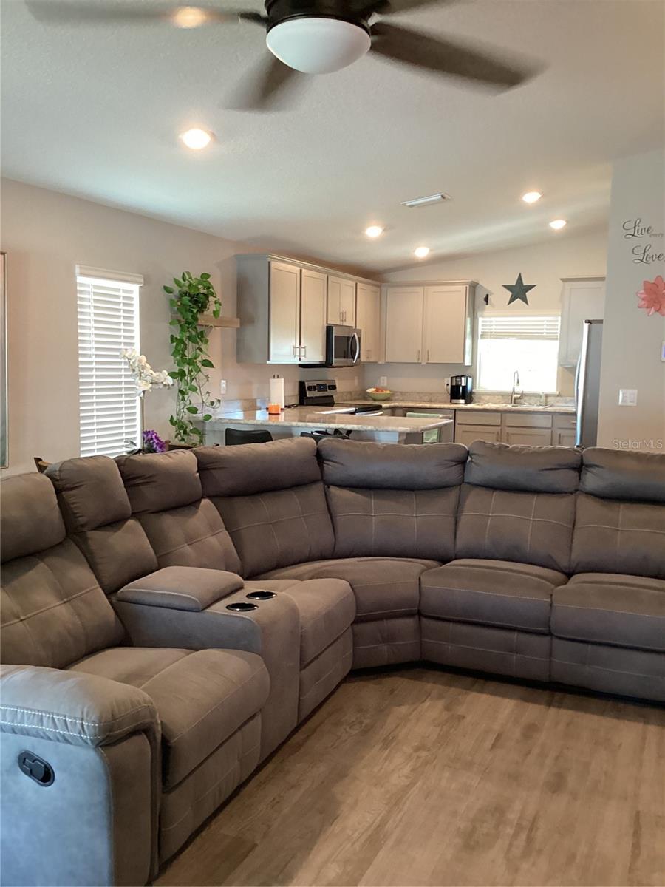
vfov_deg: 58.4
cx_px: 332
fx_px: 794
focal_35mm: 31
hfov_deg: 45.4
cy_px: 444
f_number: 2.4
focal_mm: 3.3
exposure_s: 1/40
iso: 250
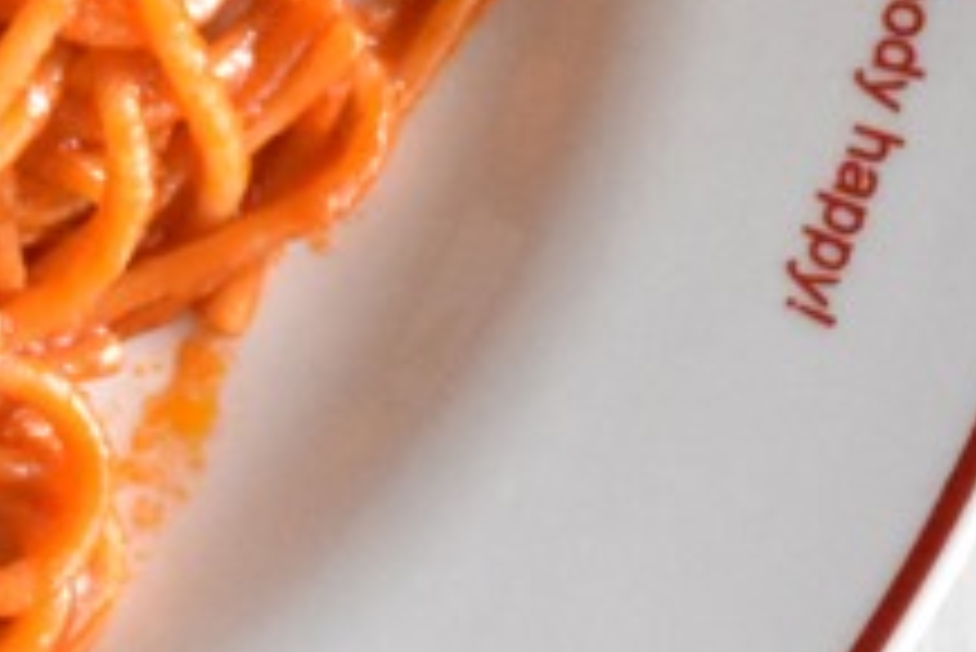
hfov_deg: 10.0
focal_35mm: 199
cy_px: -283
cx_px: -549
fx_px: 5399
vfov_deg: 6.8
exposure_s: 1/160
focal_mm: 24
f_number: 7.1
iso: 6400
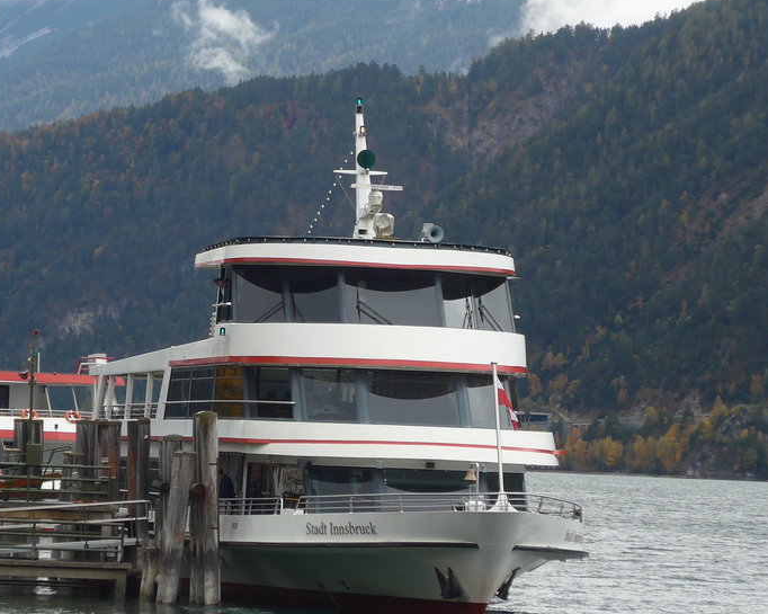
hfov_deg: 9.6
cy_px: 301
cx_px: 270
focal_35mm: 201
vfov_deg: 7.7
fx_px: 4567
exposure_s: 1/100
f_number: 5
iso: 80
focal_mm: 22.9
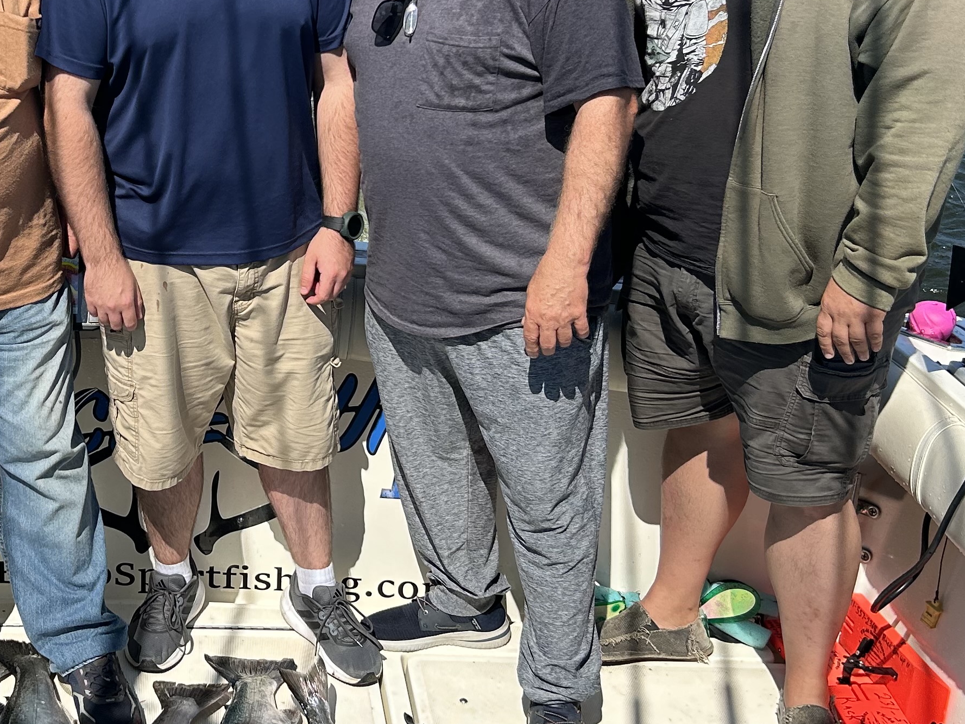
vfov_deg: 24.7
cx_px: 169
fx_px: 1645
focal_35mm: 59
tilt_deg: -21.4
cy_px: 257
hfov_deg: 31.7
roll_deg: +0.3
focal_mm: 5.7
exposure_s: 1/3831
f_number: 1.5
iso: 50
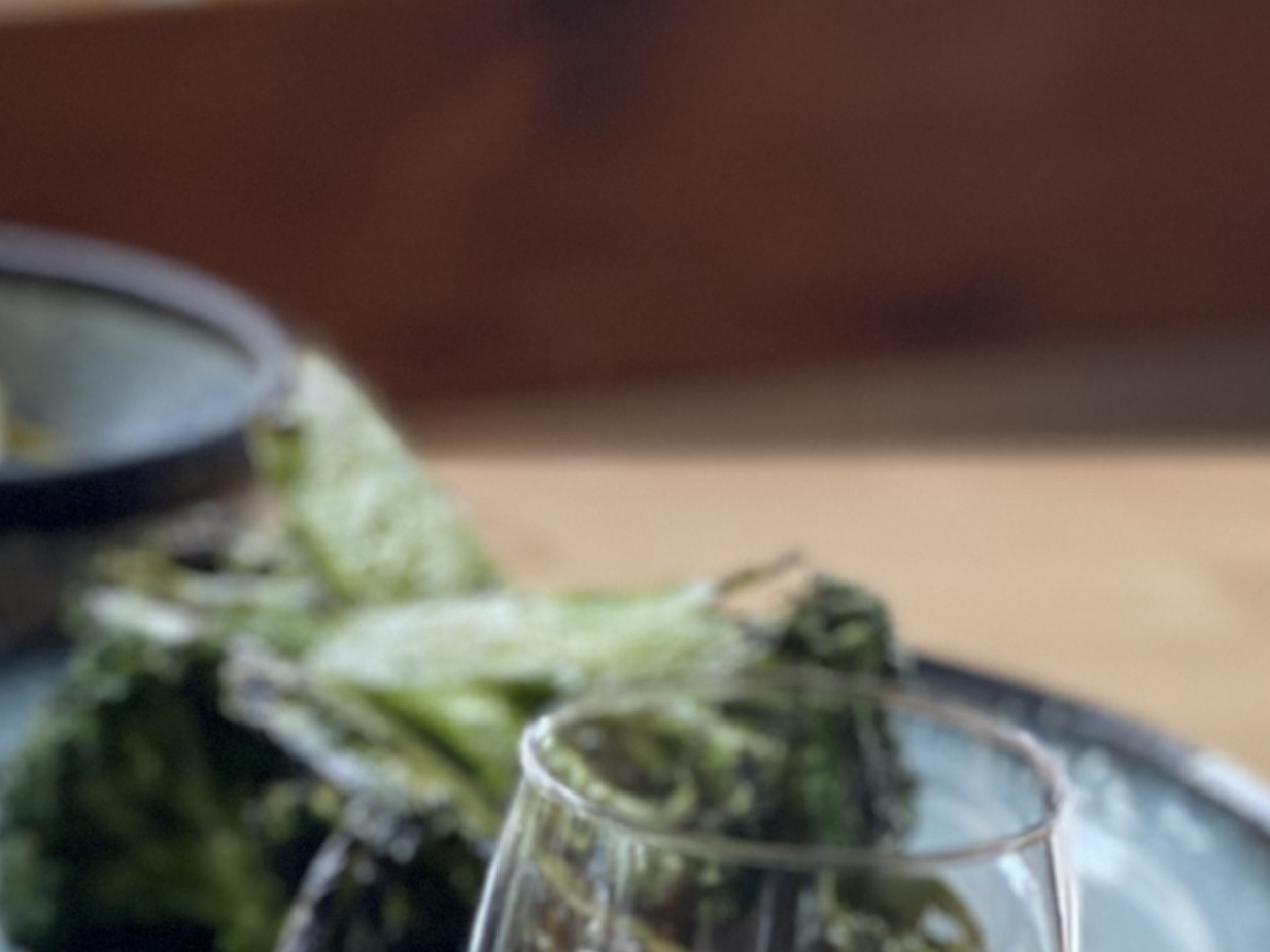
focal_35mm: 170
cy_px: 1213
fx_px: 6238
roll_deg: -0.3
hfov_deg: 11.1
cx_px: -726
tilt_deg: -23.9
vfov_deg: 8.6
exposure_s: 1/122
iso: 80
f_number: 2
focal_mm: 6
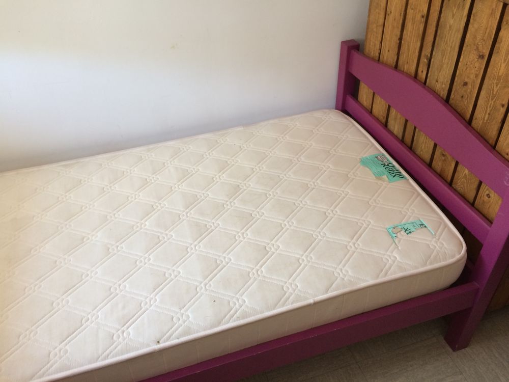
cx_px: 254
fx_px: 426
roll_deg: +2.3
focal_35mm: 29
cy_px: 191
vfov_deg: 48.2
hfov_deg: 61.7
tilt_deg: -38.9
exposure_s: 1/33
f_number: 2.2
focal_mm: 4.15
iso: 100
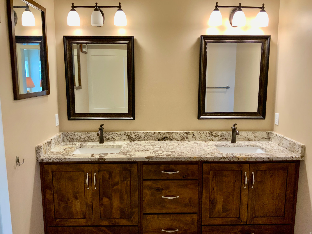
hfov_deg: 61.7
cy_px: 117
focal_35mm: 29
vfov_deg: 48.2
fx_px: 261
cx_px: 156
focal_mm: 3
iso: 100
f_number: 1.8
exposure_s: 1/60
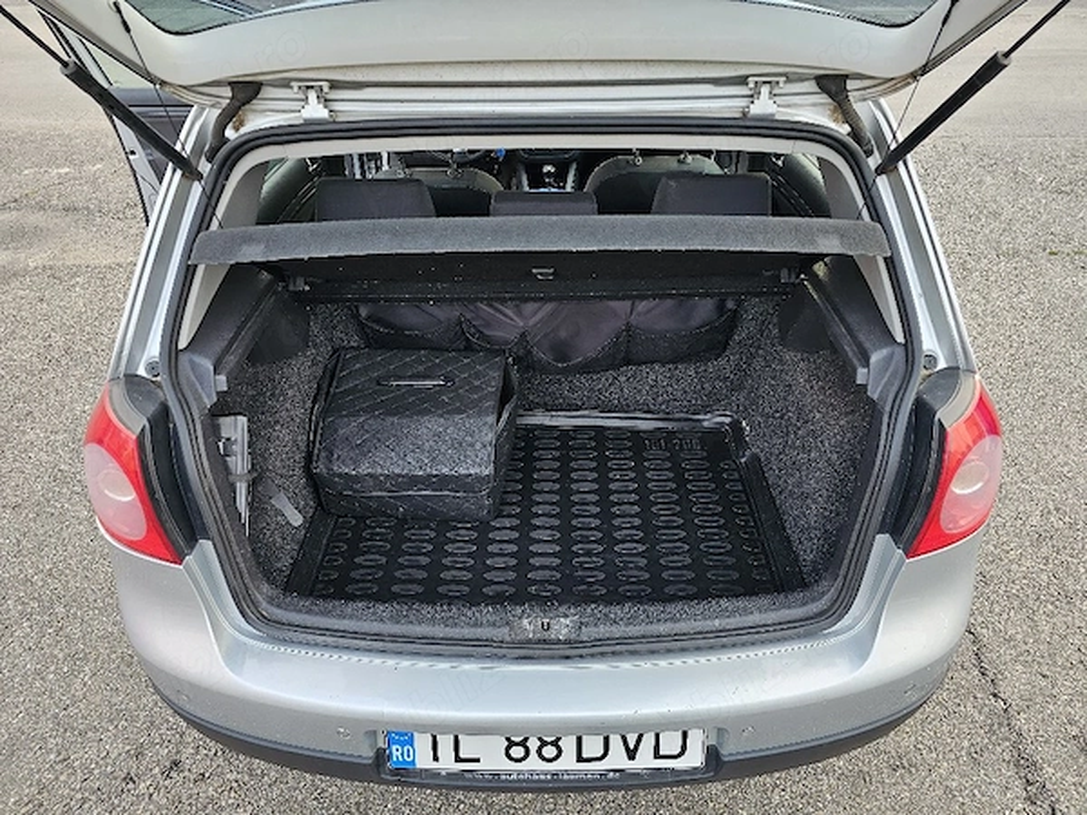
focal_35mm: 23
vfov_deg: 58.9
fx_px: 722
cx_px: 544
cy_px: 408
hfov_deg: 73.9
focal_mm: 6.3
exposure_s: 1/120
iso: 64
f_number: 1.7
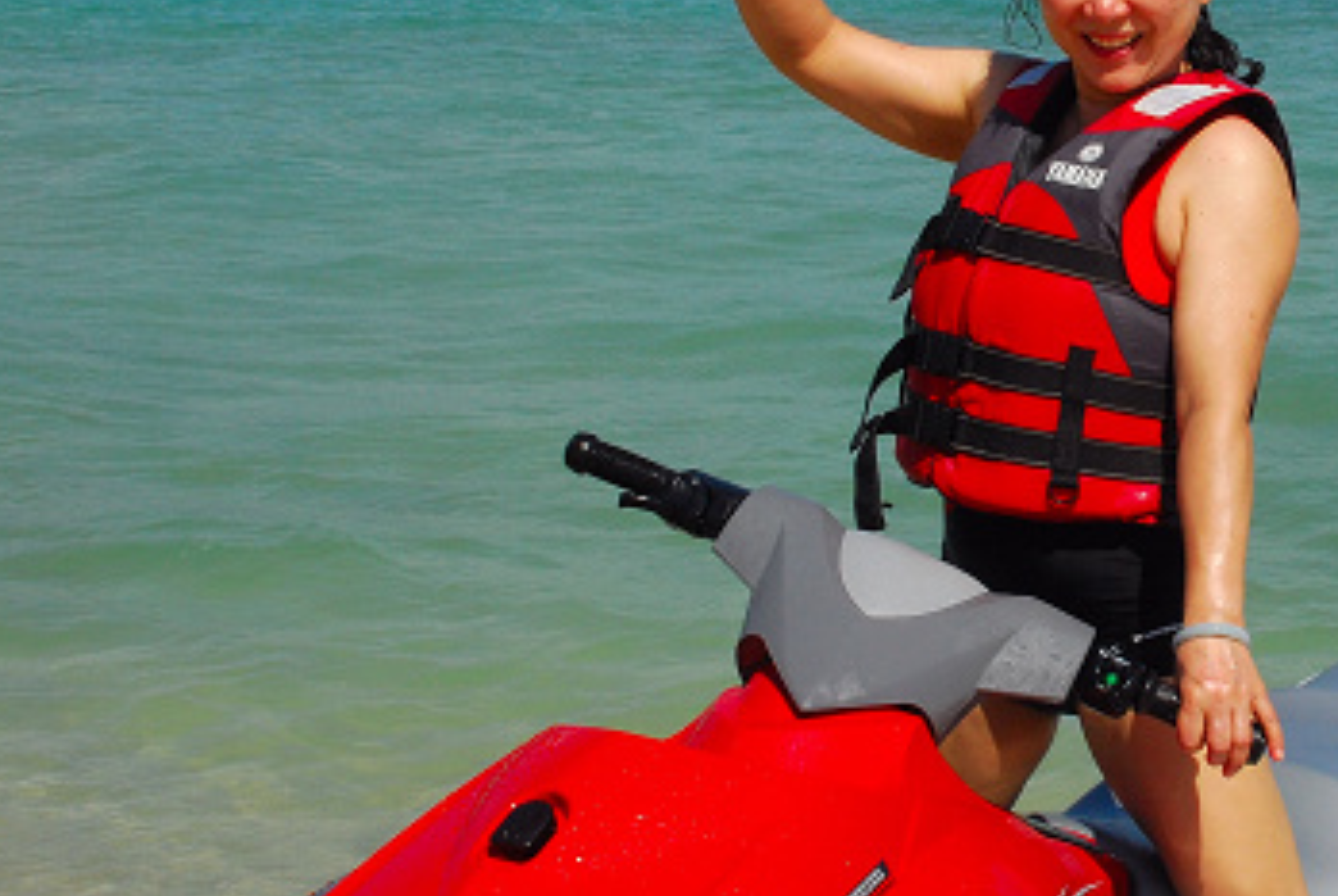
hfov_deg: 24.1
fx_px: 3051
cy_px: 363
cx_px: 1161
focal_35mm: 82
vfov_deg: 16.7
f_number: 16
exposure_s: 1/250
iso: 320
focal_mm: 28
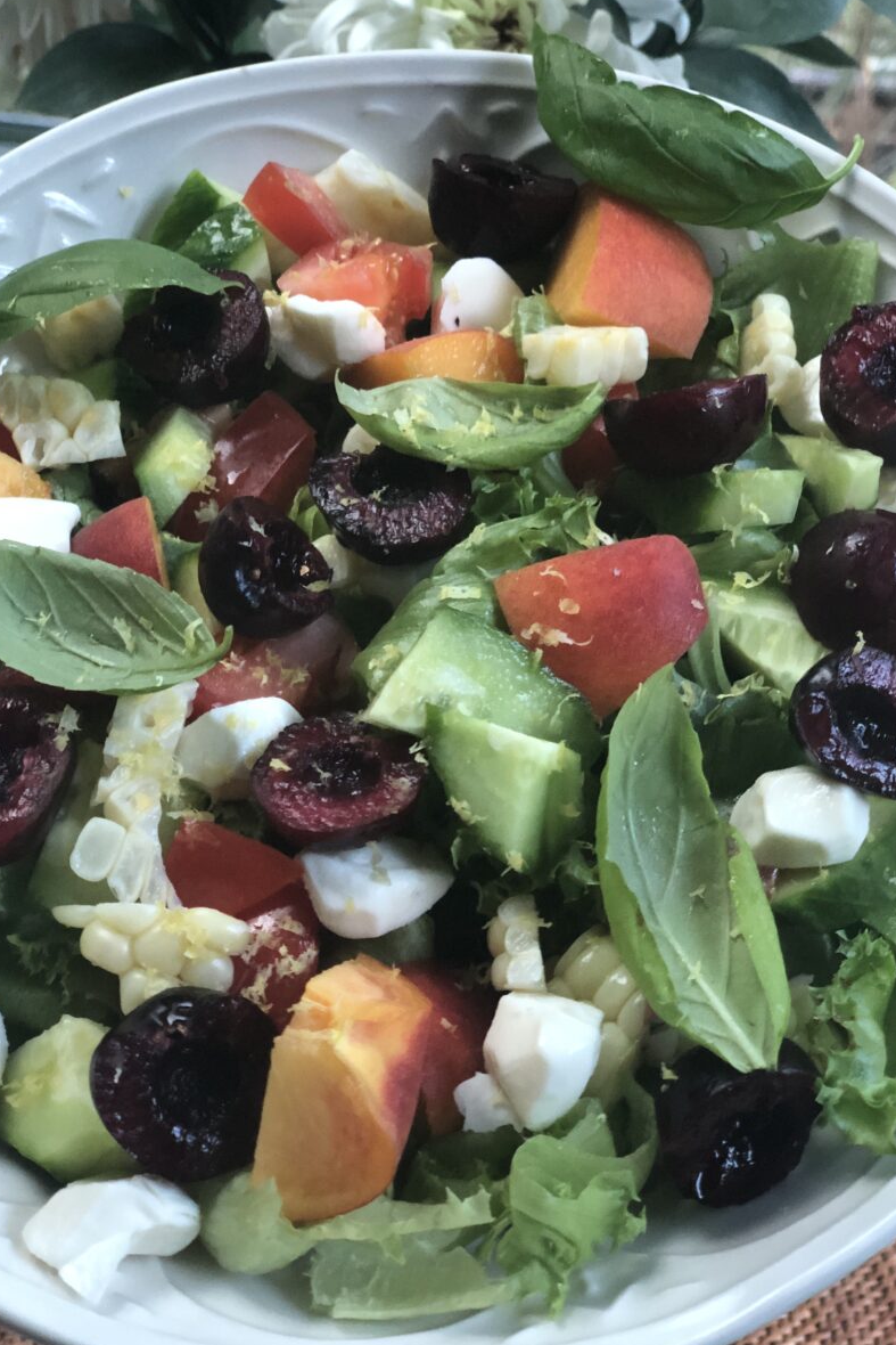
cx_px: 447
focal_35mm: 55
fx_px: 2053
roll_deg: -0.1
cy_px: 669
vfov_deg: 36.2
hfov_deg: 24.6
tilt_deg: -33.4
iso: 160
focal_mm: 6
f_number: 2.4
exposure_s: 1/24
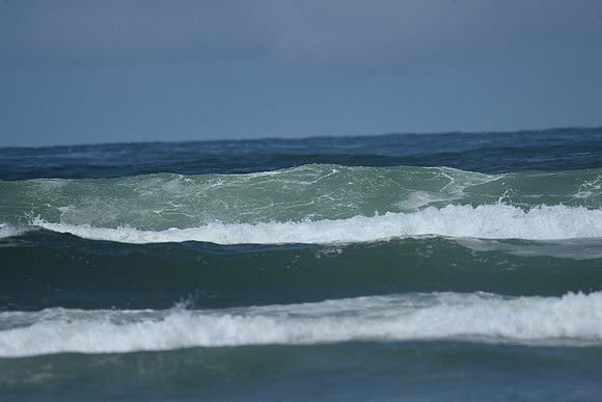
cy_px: 201
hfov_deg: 2.6
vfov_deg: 1.7
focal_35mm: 800
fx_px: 13380
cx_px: 301
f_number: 6.3
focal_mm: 800
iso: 100
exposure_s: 1/1250
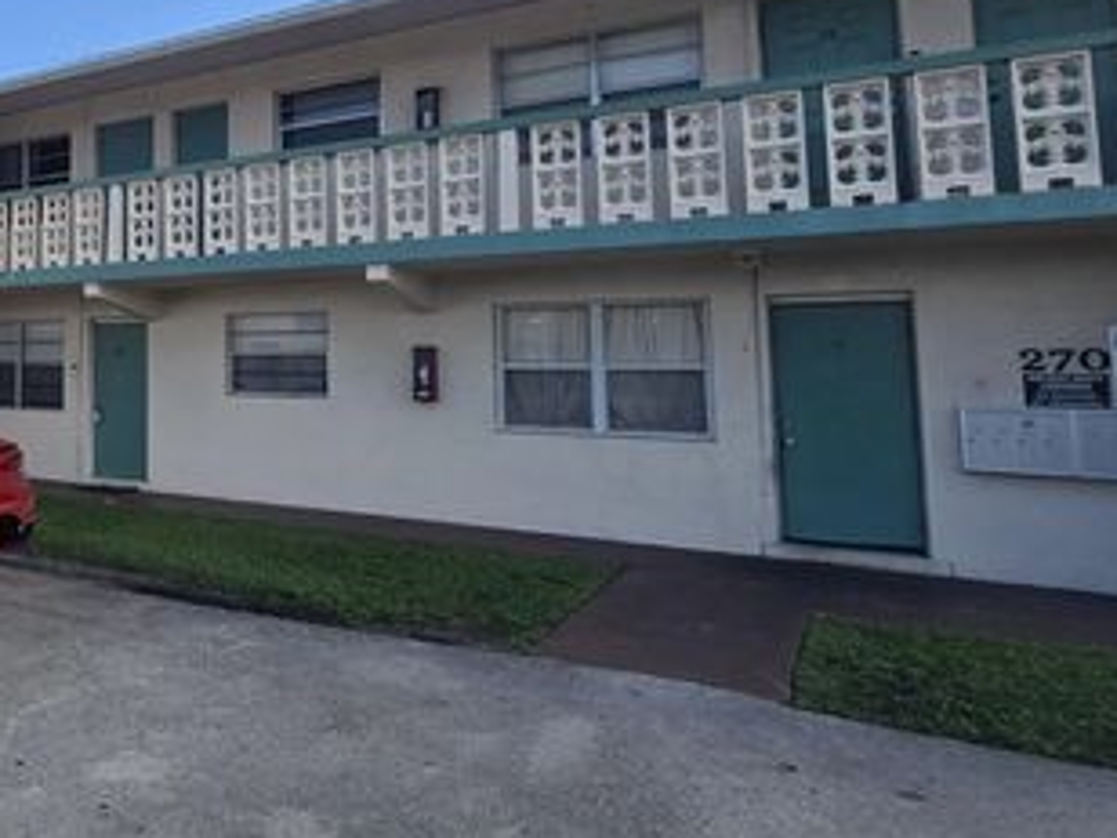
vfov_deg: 50.6
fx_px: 871
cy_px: 294
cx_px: 105
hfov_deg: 56.2
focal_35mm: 27
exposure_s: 1/1864
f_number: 2.2
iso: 50
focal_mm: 2.2
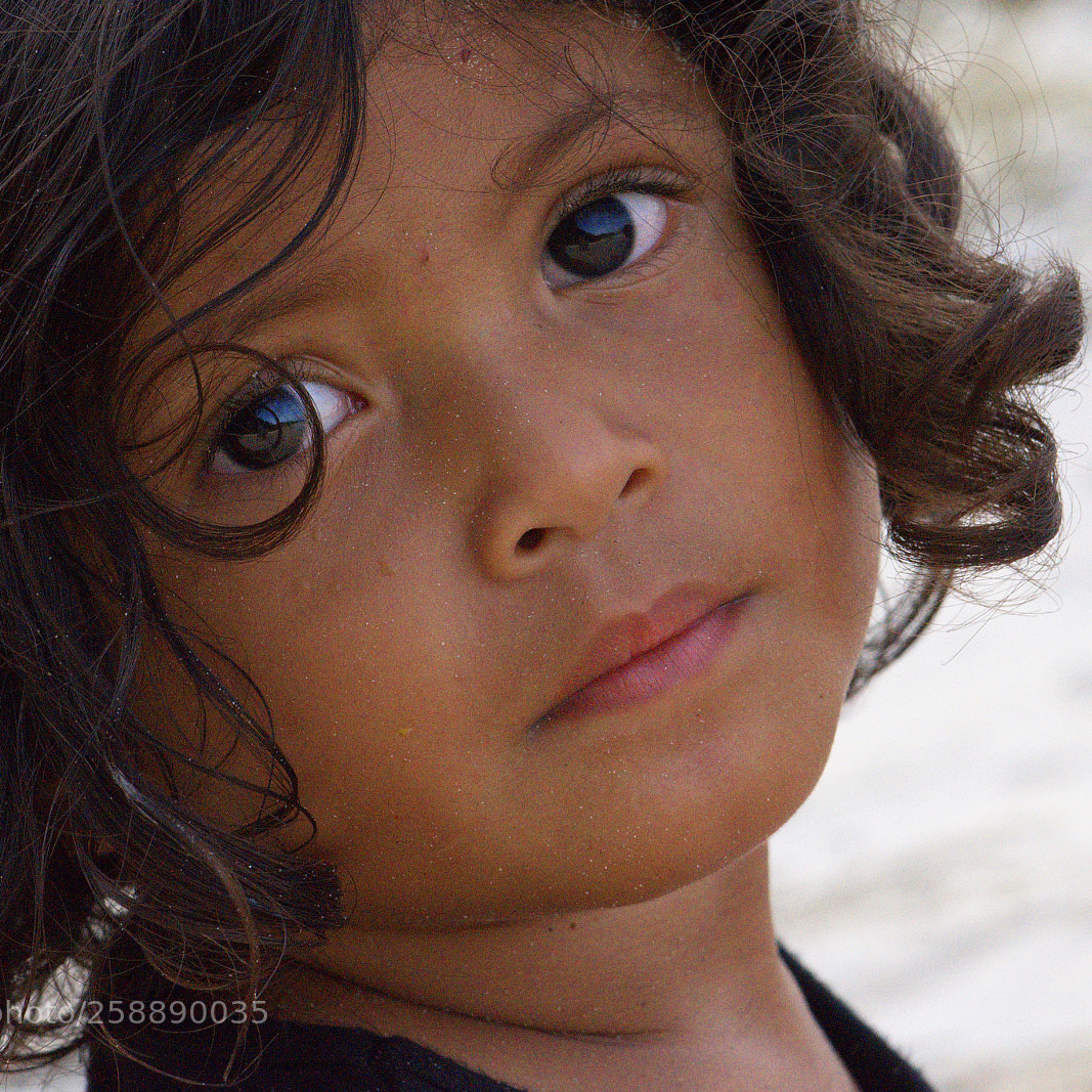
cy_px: 546
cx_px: 552
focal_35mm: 163
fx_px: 5805
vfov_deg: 10.7
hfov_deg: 10.7
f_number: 11
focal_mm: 85
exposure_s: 1/2000
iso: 6400
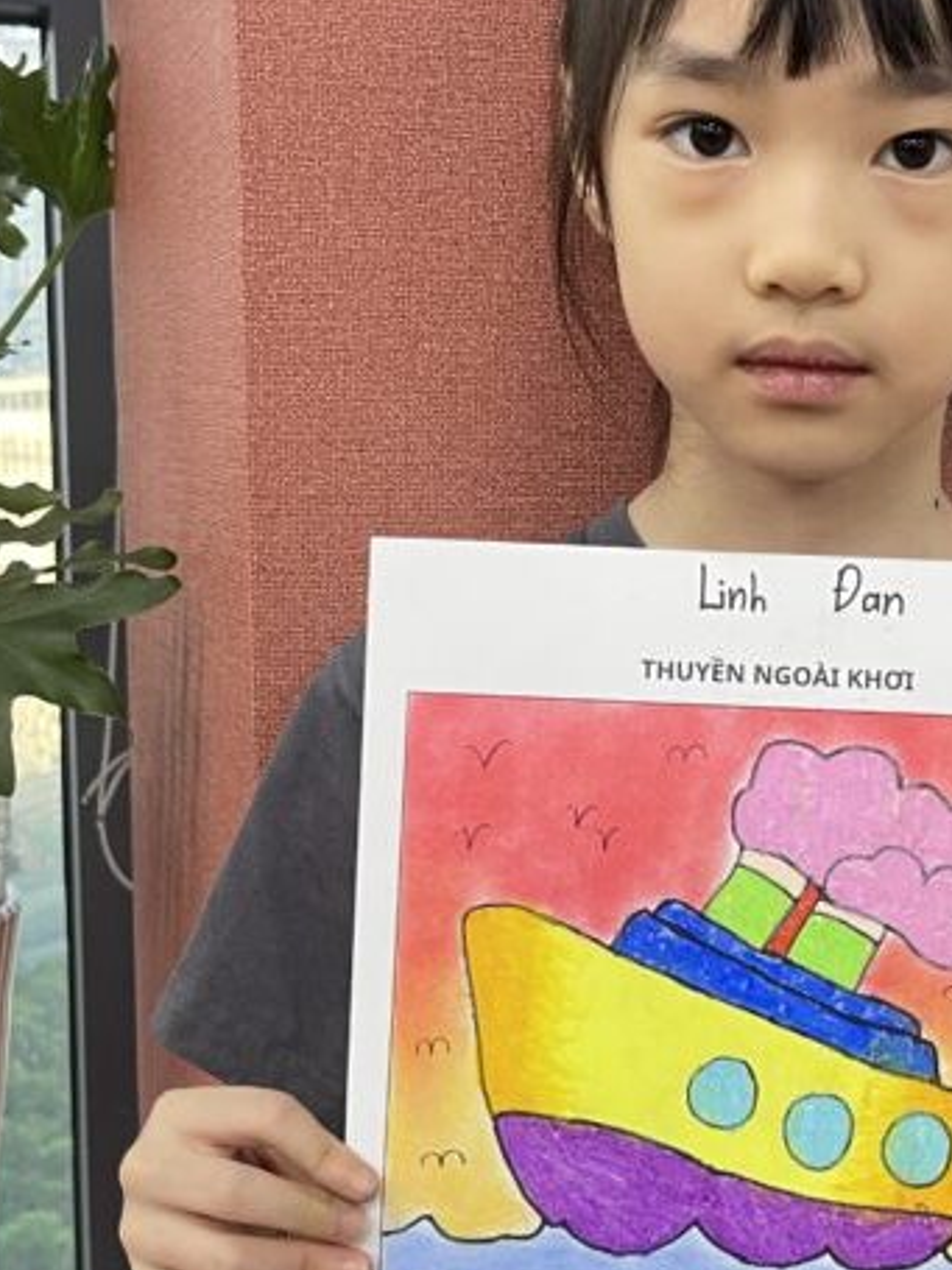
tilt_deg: -8.3
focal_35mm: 55
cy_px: 745
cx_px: 765
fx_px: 2018
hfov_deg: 26.1
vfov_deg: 34.9
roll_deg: -0.2
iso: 125
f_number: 1.6
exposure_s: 1/85
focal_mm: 5.1
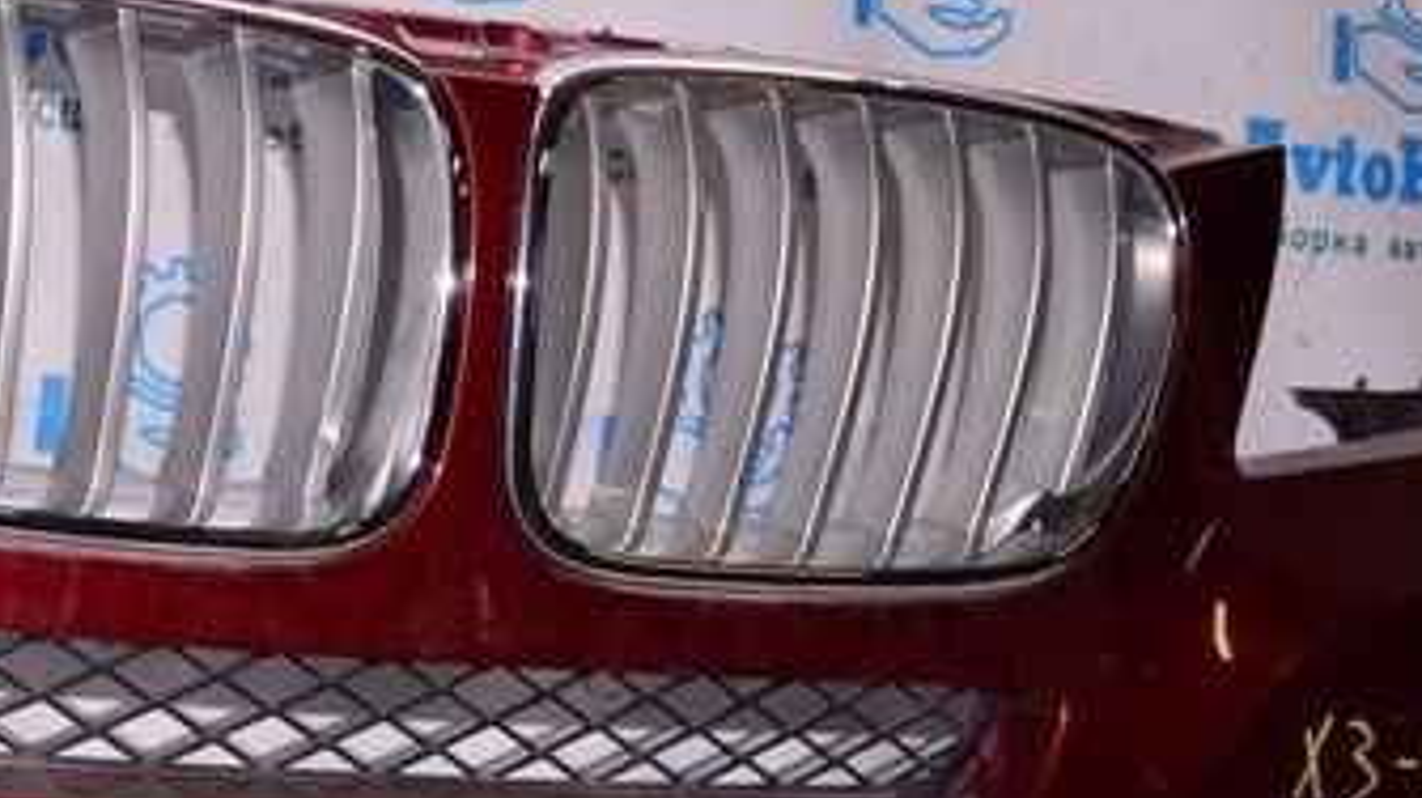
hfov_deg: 20.5
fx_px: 3618
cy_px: 163
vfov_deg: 12.5
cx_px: -361
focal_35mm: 96
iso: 1600
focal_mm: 20
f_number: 8
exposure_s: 1/200
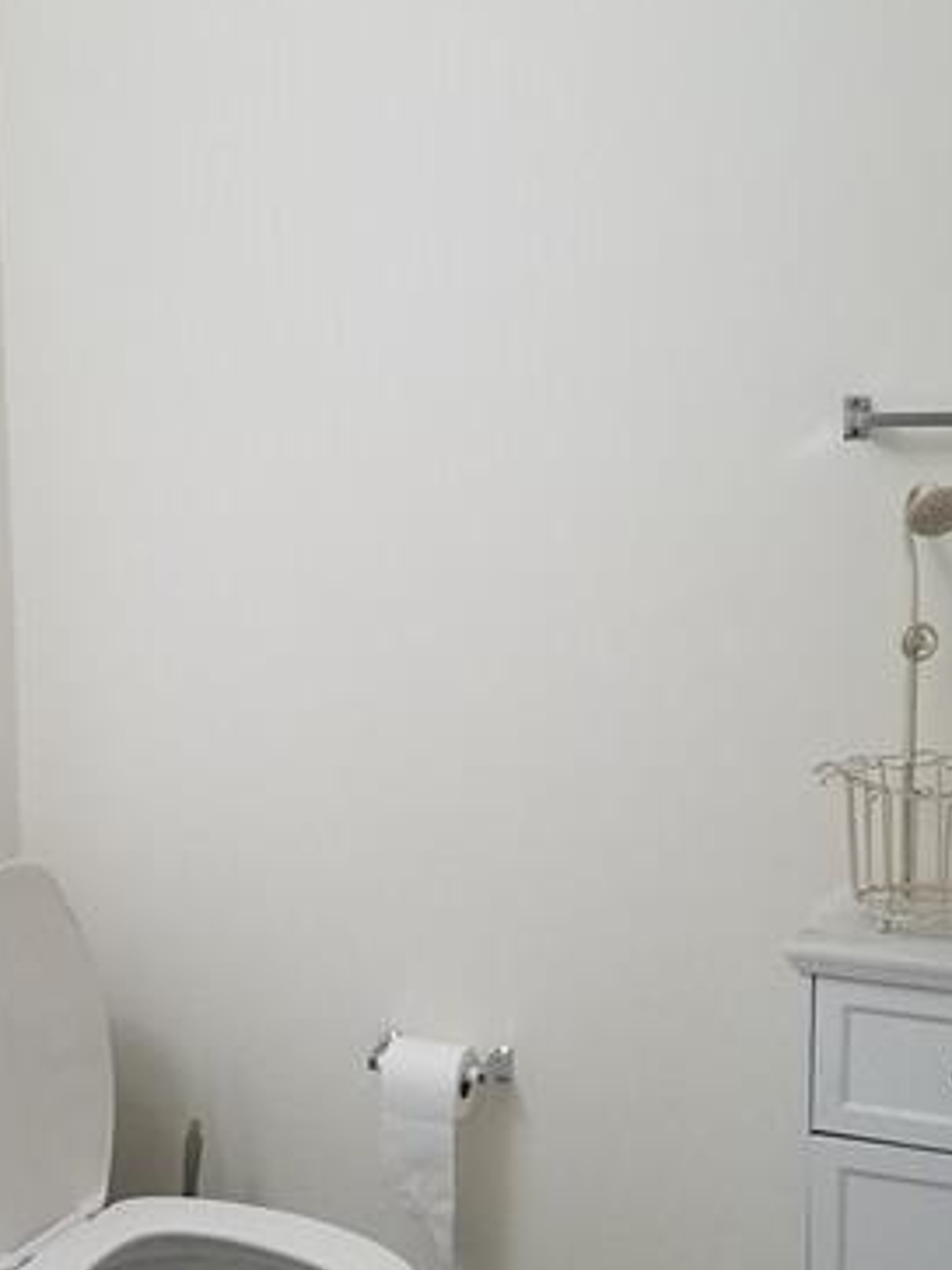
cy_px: 710
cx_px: 350
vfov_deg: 34.9
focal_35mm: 55
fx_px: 2018
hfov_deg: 26.5
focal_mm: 4.2
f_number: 1.7
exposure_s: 1/40
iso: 160
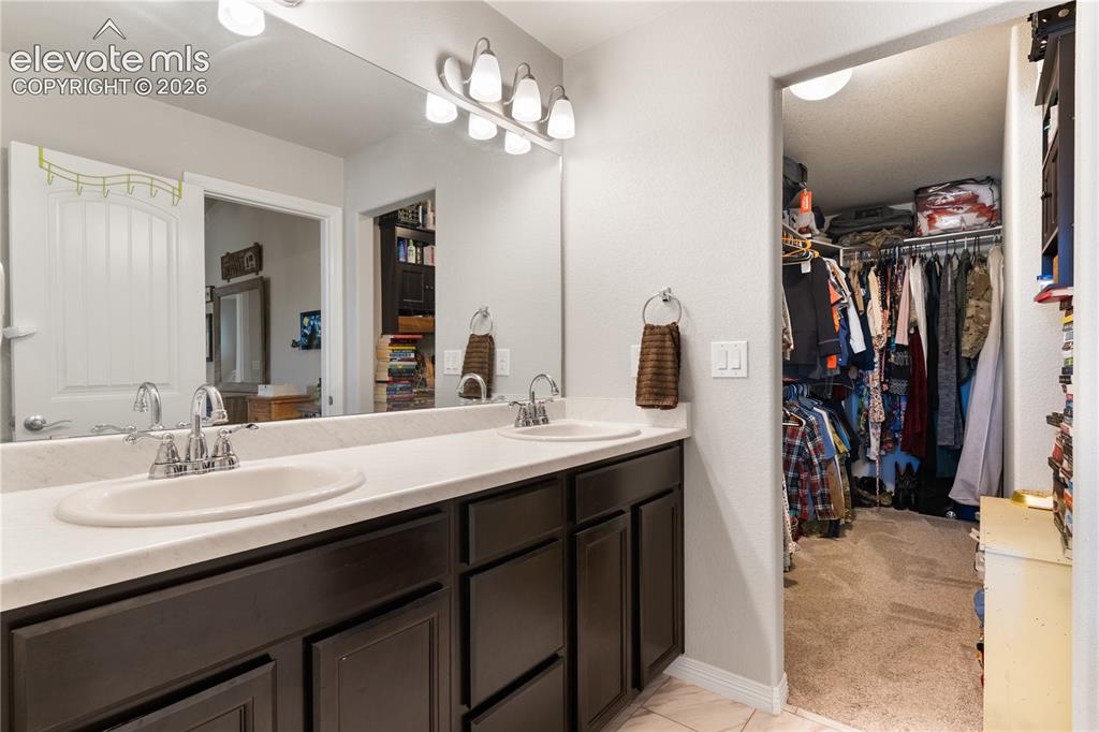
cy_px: 366
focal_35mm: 18
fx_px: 549
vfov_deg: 67.3
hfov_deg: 90.0
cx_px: 550
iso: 200
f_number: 8
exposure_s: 1/2.5
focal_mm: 18
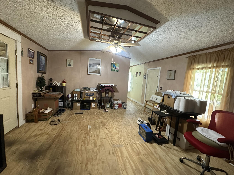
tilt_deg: -5.1
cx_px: 117
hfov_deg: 102.1
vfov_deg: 85.7
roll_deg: -4.3
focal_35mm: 14
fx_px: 95
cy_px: 88
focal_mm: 2.22
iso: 640
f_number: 2.2
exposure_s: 1/60
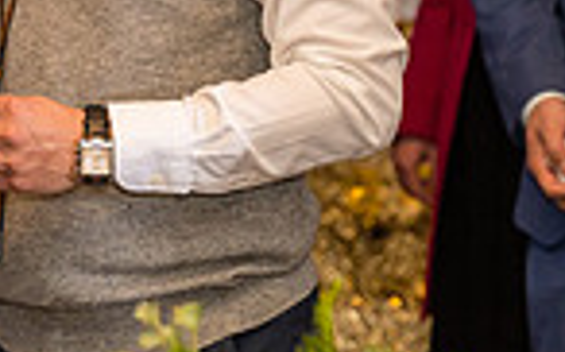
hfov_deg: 7.6
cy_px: -29
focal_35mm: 271
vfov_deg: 4.8
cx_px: -228
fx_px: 4170
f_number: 3.5
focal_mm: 67
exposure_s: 1/200
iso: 1600
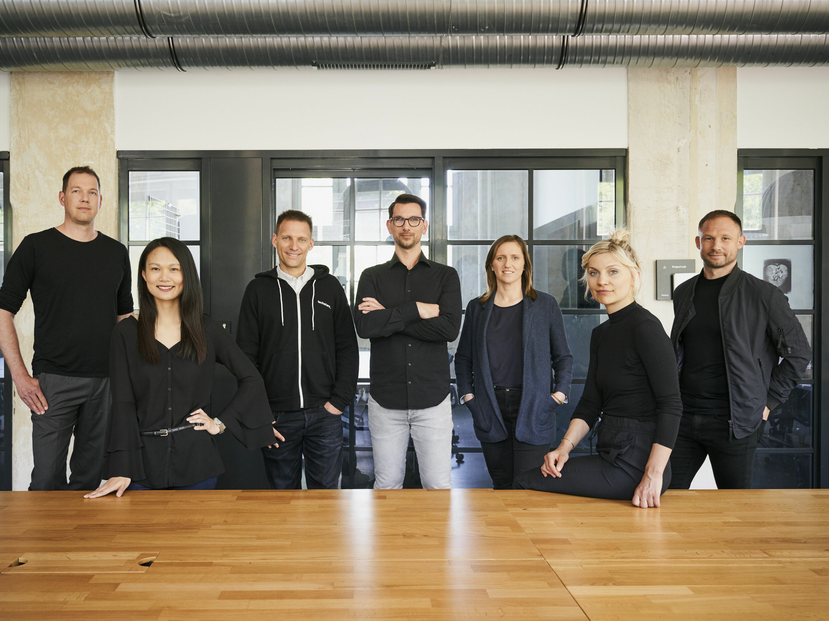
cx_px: 365
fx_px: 801
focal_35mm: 33
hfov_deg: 54.6
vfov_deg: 42.4
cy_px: 309
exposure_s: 1/125
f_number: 4.5
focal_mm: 30.4
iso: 1600
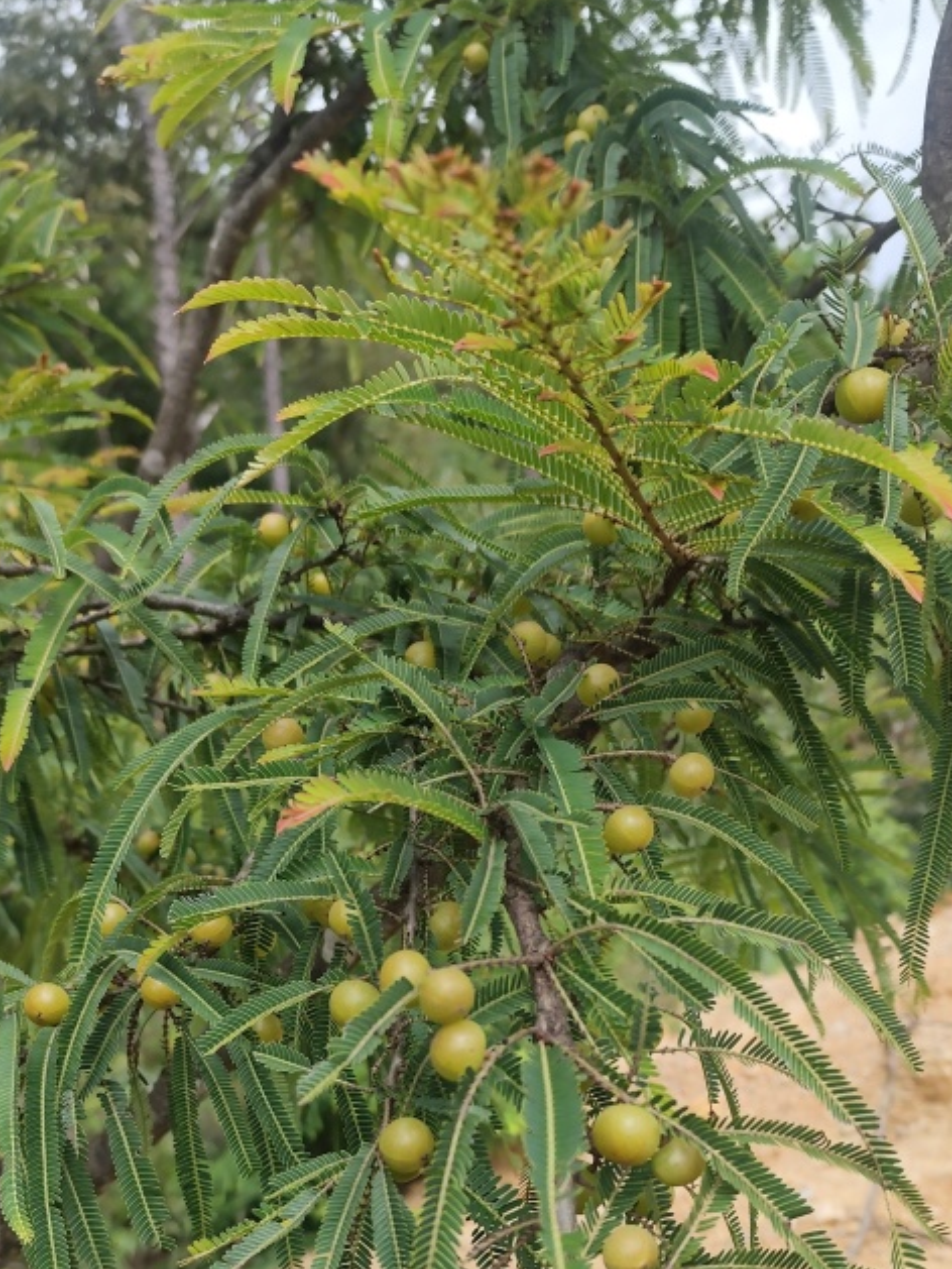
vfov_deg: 45.6
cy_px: 1002
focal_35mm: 39
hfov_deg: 36.8
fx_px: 1430
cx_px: 508
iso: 50
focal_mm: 6.19
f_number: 1.65
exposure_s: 1/560
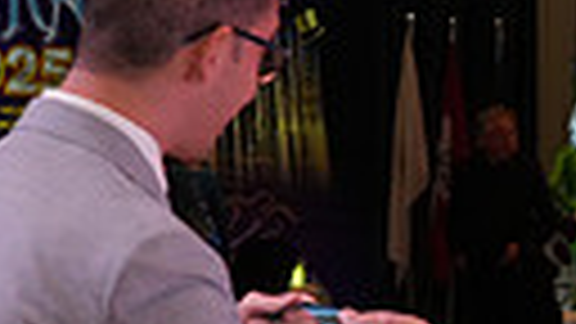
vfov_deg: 4.6
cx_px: 896
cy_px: 646
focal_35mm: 261
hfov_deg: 8.1
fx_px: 3986
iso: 2000
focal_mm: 55
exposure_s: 1/160
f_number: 7.1
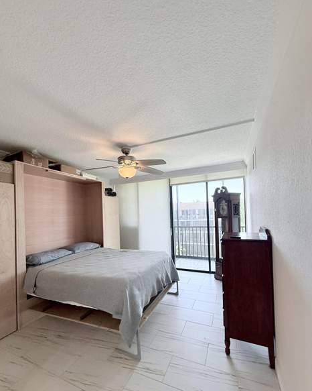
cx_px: 155
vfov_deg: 96.5
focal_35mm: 15
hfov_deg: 84.0
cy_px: 214
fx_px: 173
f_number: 2.2
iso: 100
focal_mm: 2.22
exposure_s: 1/120
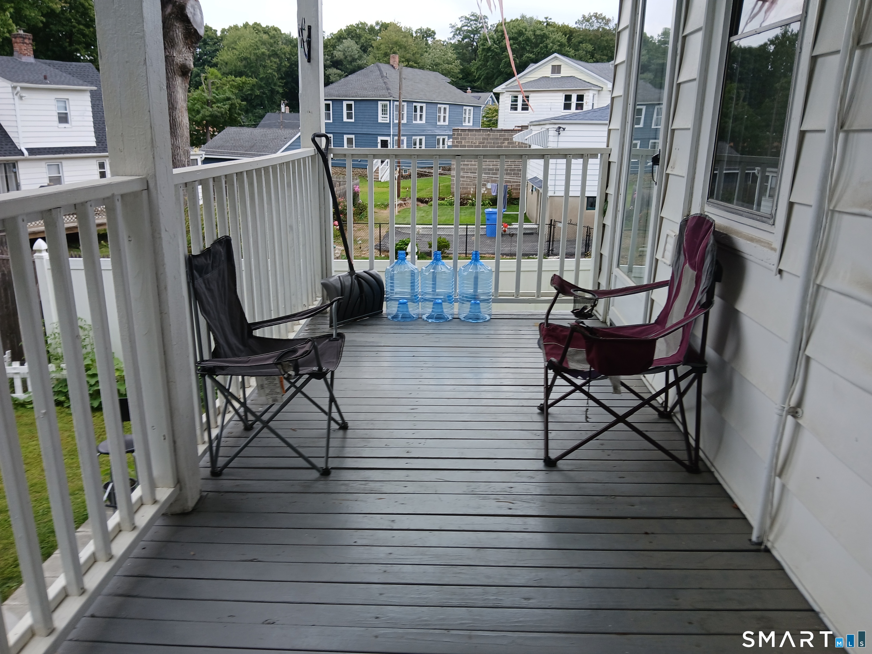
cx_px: 436
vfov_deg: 53.1
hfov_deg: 67.3
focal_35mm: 26
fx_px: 655
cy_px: 327
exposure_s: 1/120
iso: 20
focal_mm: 3.98
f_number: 1.8
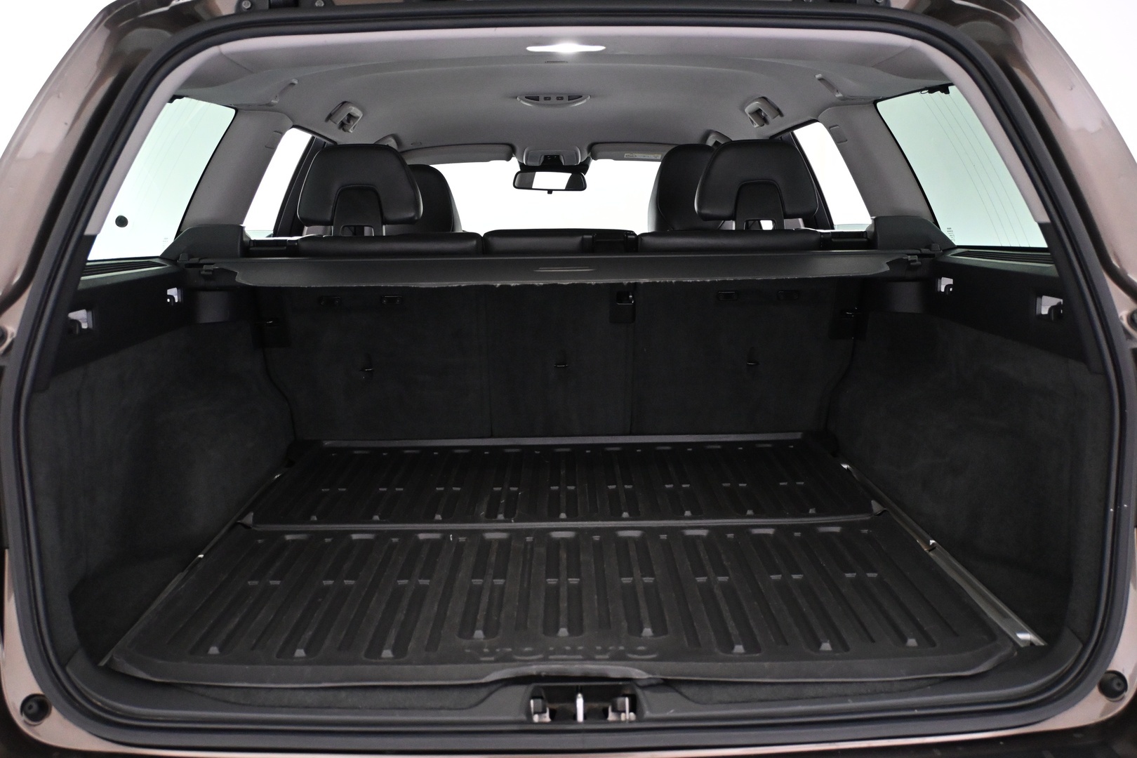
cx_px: 568
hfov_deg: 56.1
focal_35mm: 34
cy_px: 379
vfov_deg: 39.1
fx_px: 1066
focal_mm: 22.5
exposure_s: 1/60
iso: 3600
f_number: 4
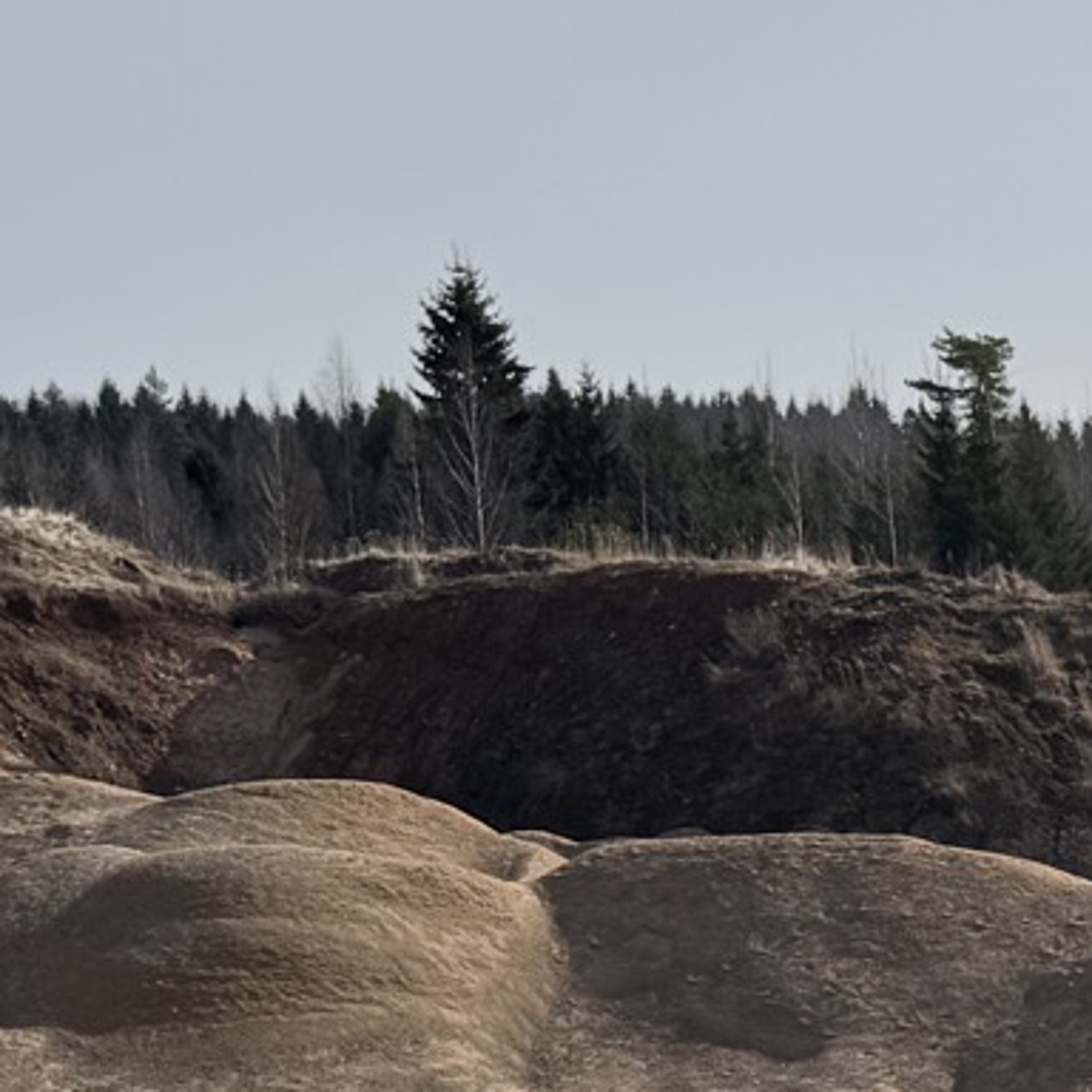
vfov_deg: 16.0
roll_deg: -0.6
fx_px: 3783
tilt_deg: -9.4
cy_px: 1200
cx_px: 2039
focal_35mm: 106
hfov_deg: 14.3
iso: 80
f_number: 1.78
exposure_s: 1/10309
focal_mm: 6.76
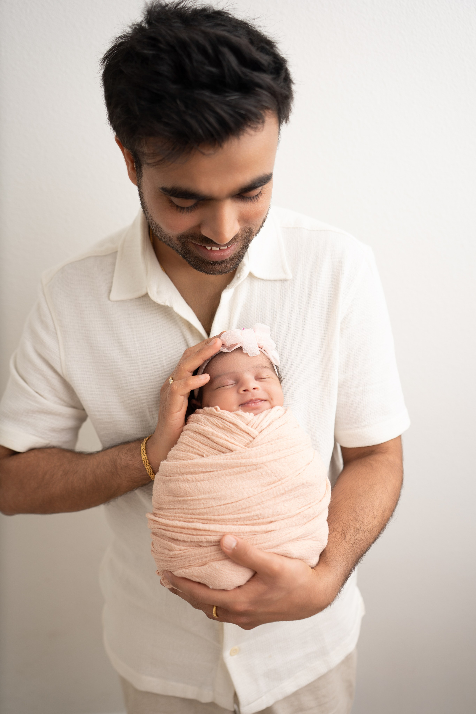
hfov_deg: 37.9
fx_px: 694
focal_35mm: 35
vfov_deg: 54.4
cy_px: 357
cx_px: 238
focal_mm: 35
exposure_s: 1/200
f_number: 2.5
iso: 125
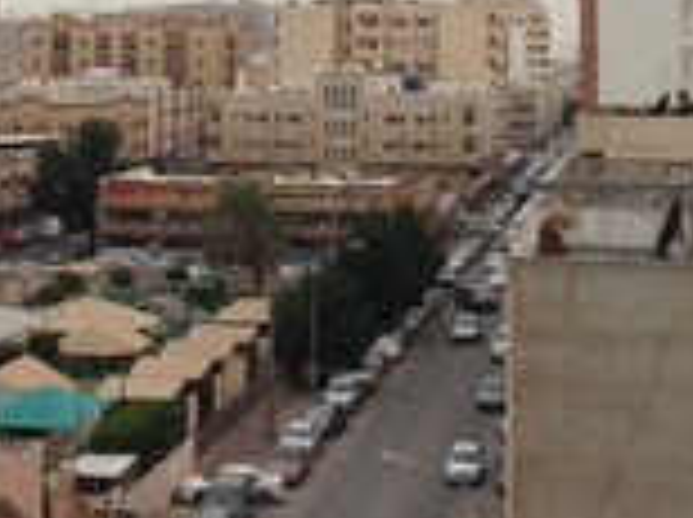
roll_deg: -0.5
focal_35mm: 98
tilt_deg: +3.7
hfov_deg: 20.0
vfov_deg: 14.8
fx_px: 1959
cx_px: 223
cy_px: -7
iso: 50
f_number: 2.4
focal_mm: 4.12
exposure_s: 1/1355
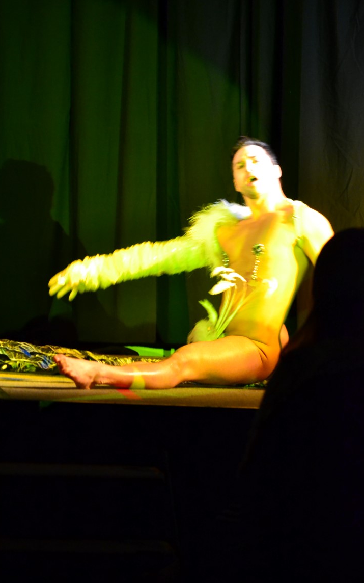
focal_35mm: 157
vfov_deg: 13.3
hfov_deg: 8.4
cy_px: 290
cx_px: 173
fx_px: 2492
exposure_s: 1/25
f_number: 4.5
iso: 3200
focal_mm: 102
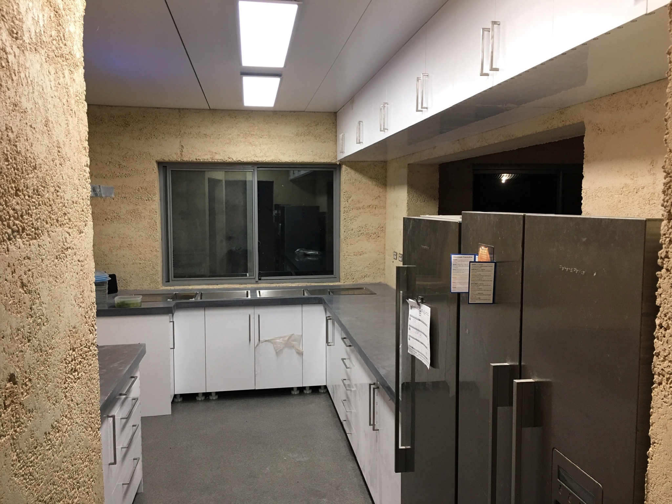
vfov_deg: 48.2
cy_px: 252
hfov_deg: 61.7
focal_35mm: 29
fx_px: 563
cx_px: 336
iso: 64
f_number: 2.2
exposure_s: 1/33
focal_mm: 4.15
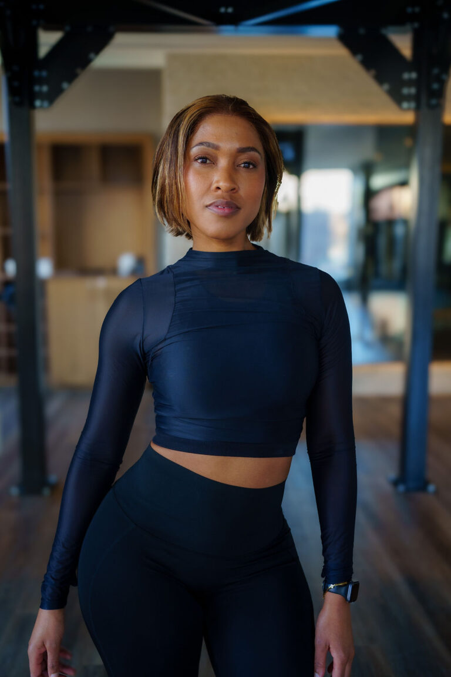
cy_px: 338
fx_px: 658
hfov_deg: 37.9
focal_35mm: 35
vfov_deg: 54.4
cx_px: 226
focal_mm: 35
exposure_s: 1/50
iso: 800
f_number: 3.5
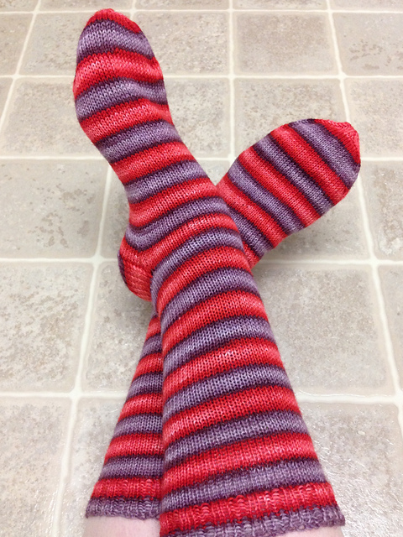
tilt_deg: -58.8
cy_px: 268
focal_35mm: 33
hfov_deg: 42.9
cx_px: 202
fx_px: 512
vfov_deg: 55.4
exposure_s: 1/20
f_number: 2.4
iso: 200
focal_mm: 4.12
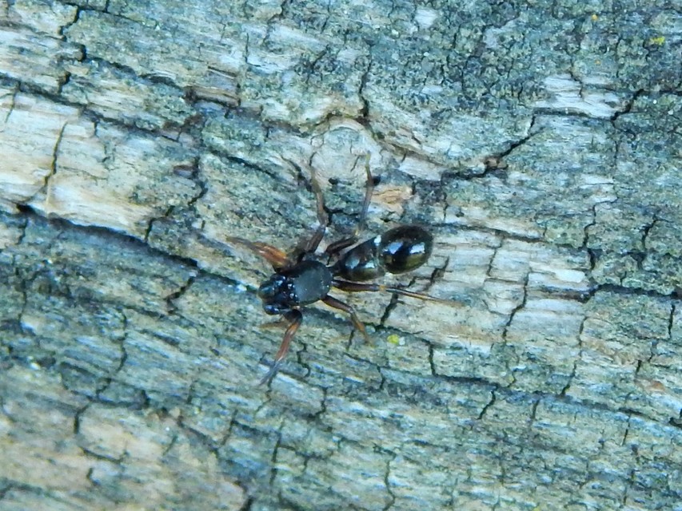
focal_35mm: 61
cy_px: 256
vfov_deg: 24.0
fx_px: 1202
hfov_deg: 31.7
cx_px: 341
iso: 400
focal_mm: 10.9
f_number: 4
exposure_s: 1/250
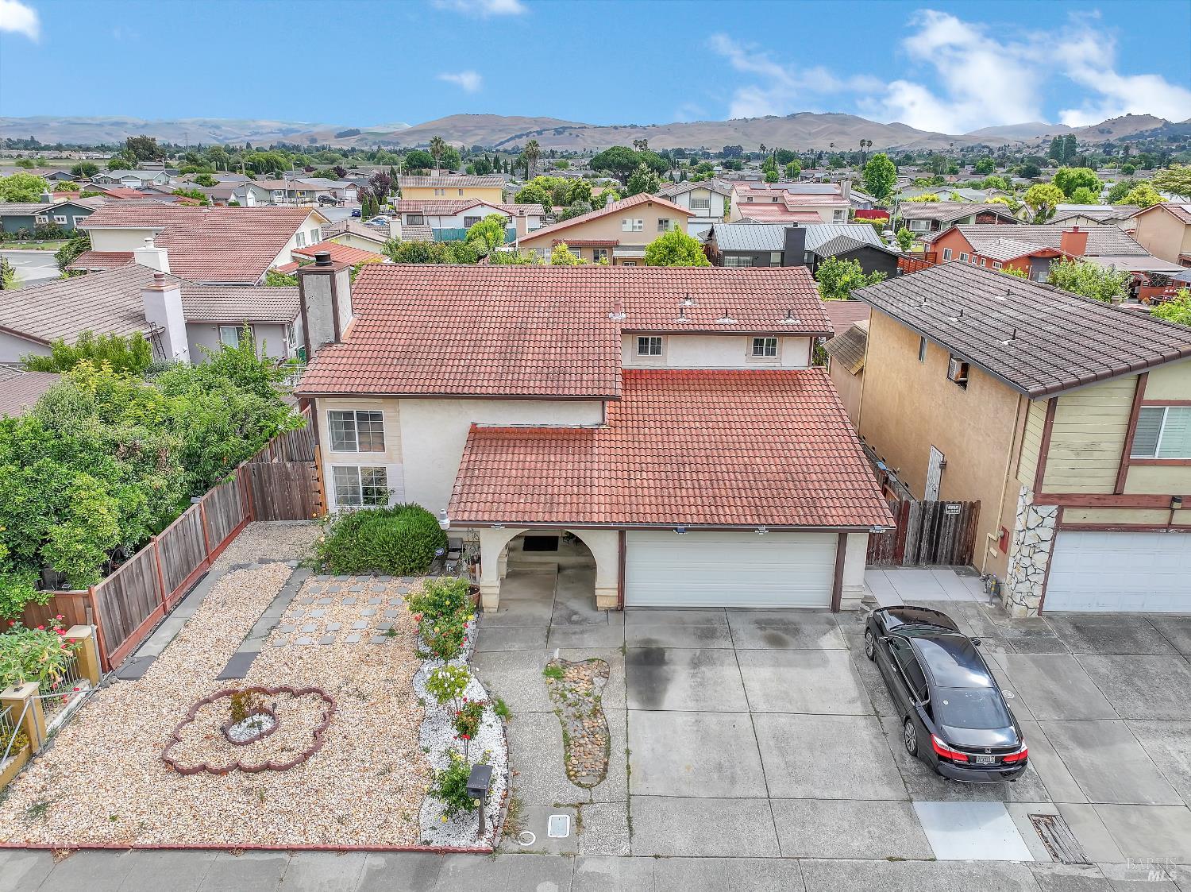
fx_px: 825
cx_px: 596
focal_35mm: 24
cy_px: 446
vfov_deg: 56.8
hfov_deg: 71.6
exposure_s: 1/1250
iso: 160
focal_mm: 12.29
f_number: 2.8
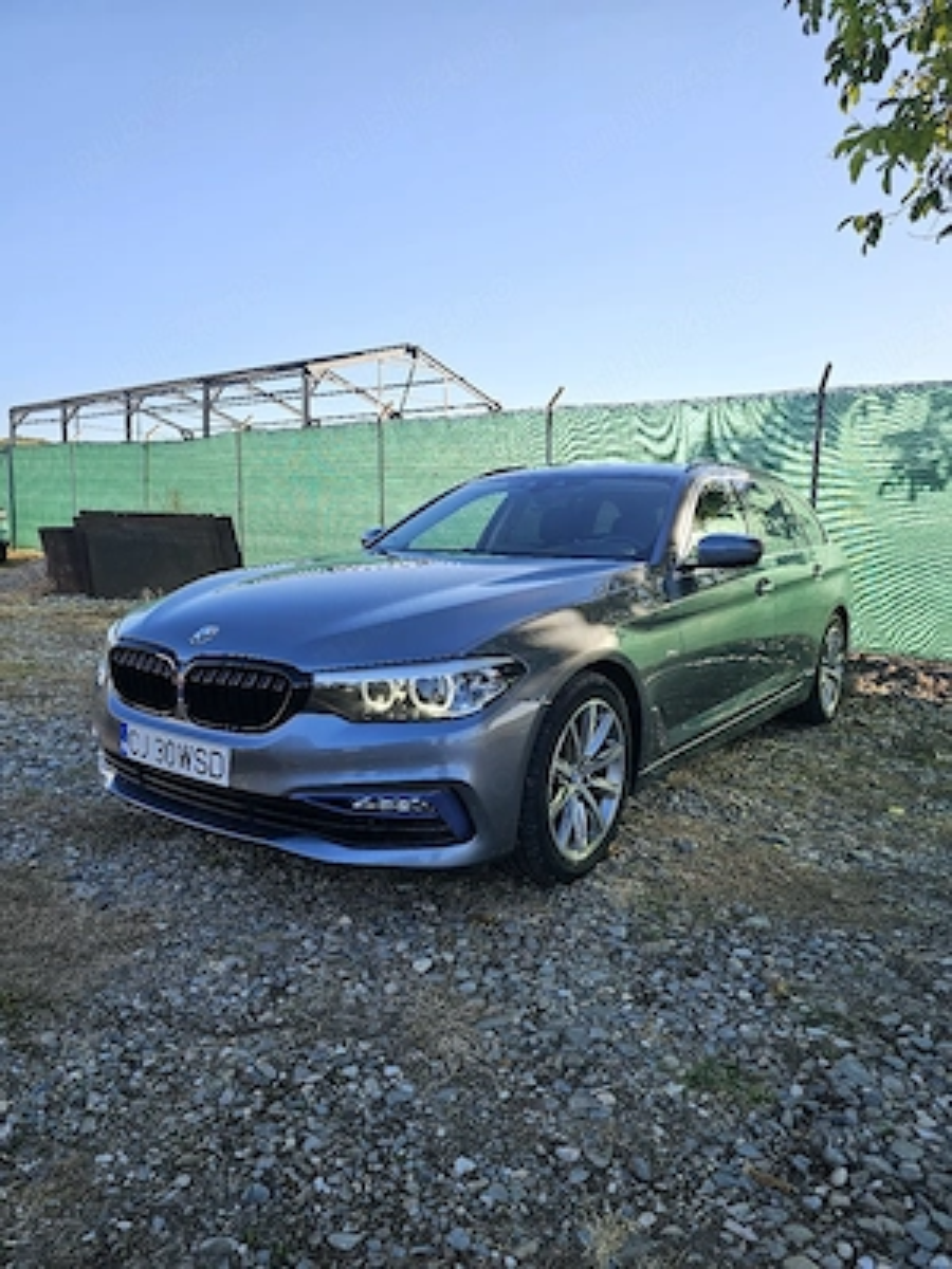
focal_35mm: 23
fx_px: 843
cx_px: 476
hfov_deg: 58.9
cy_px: 634
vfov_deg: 73.9
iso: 10
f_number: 1.7
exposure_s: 1/263
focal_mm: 6.3
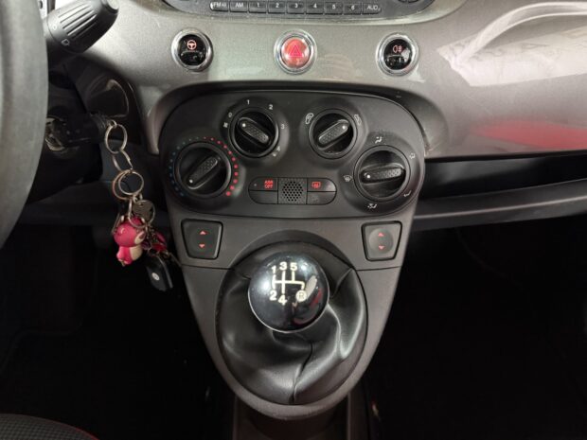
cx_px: 294
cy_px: 220
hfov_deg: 71.6
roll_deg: -0.4
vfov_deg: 56.8
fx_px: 407
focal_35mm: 24
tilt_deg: -38.7
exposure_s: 1/25
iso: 1000
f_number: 1.78
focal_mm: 6.76
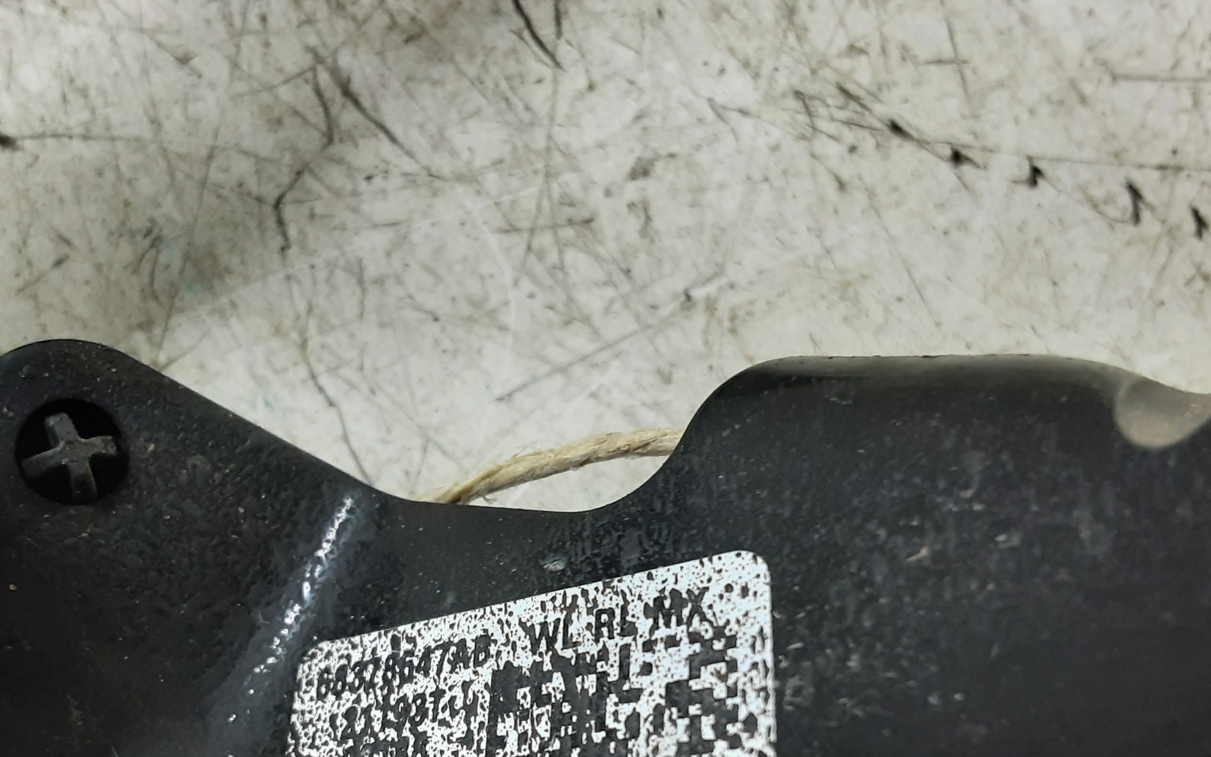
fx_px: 1221
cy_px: 533
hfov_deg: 52.4
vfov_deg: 34.0
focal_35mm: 37
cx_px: 485
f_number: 1.9
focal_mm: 2.91
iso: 160
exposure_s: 1/50
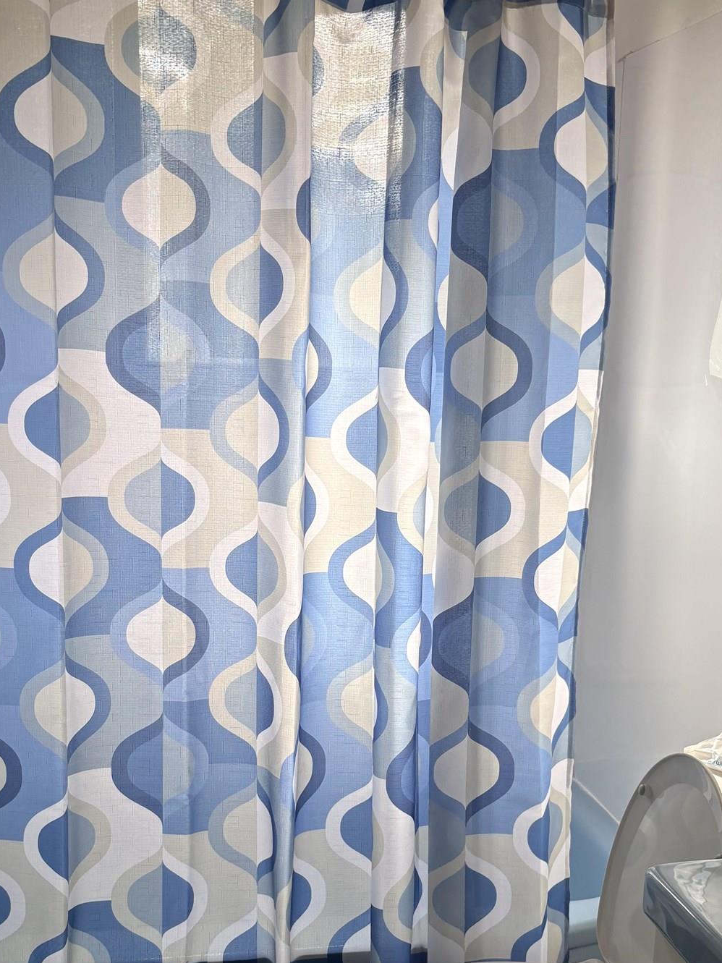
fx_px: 1252
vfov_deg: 41.6
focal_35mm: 45
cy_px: 637
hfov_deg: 32.1
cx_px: 402
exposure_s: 1/121
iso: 50
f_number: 1.6
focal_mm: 5.96
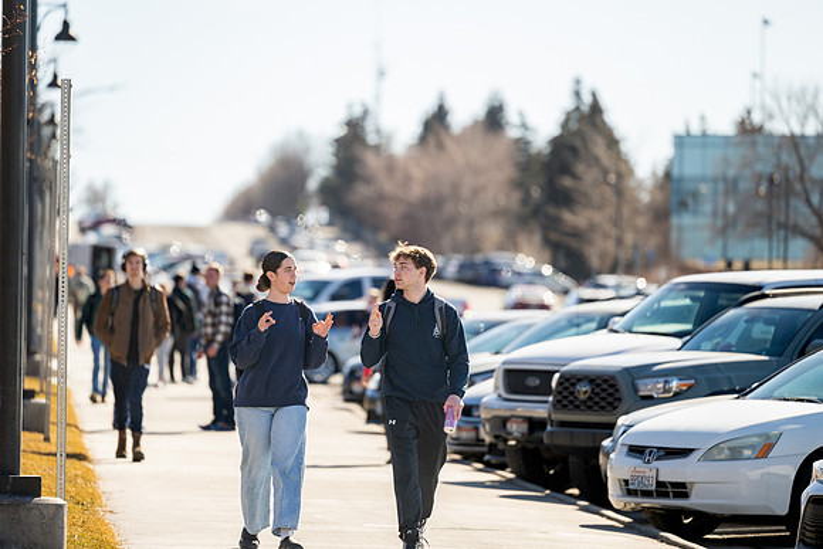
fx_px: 5411
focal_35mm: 237
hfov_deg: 8.7
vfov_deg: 5.8
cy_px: 224
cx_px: 404
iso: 640
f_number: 2.8
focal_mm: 200
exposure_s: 1/6400
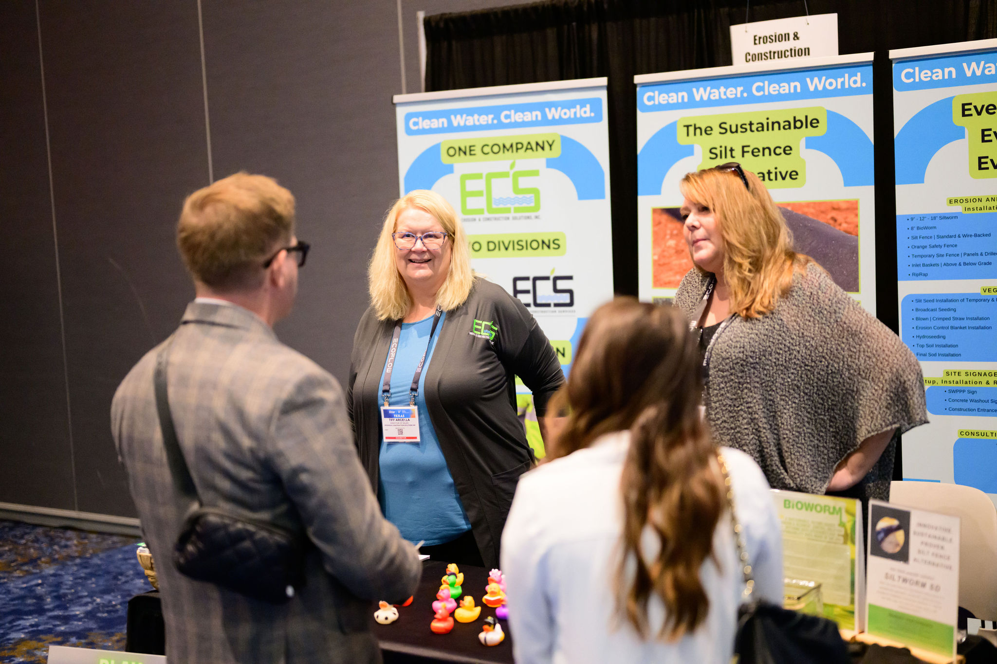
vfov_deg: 27.0
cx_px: 498
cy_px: 332
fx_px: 1385
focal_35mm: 50
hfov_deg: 39.6
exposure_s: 1/250
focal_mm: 50
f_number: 1.8
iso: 6400
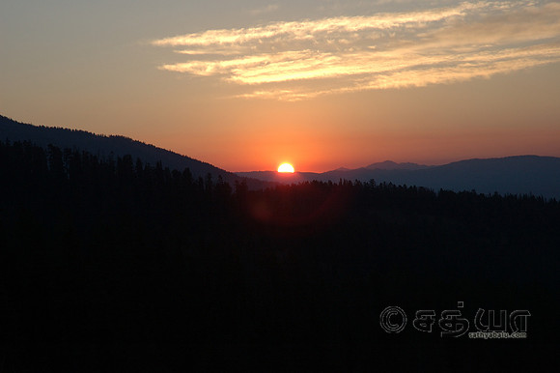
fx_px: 1632
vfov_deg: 13.0
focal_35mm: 105
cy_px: 186
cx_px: 280
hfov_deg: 19.5
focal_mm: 70
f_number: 9
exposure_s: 1/320
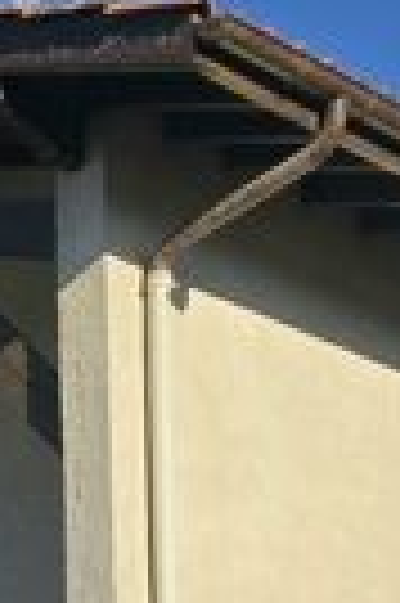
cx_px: -701
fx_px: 2389
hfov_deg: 8.4
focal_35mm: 143
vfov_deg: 13.0
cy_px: 1089
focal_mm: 6.3
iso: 12
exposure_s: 1/909
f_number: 1.7
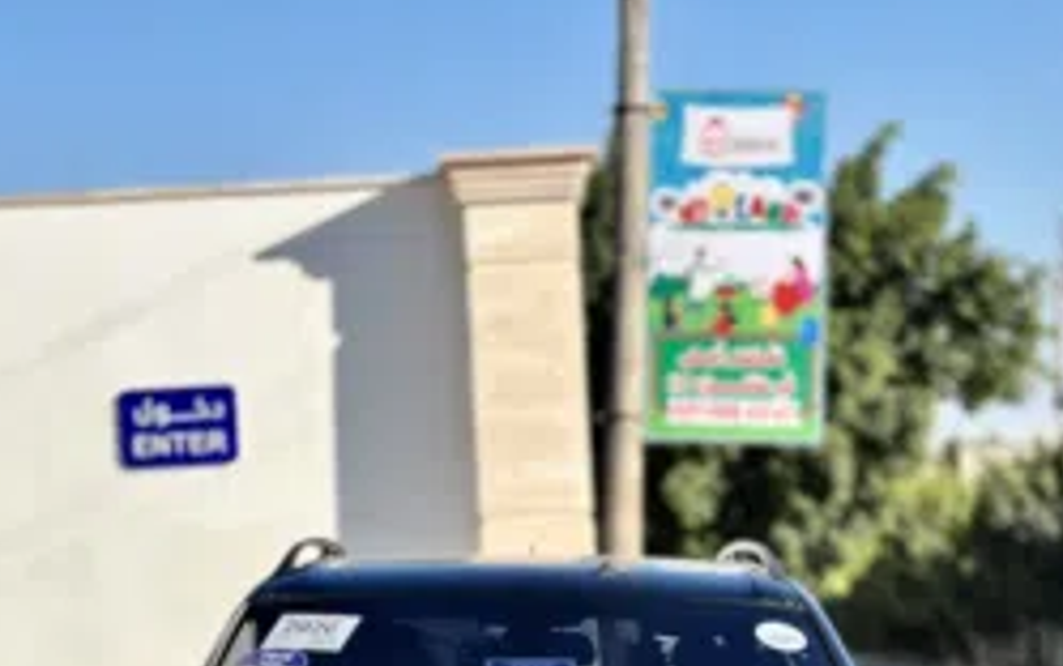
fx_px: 3798
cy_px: 734
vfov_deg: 9.9
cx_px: 521
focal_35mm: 131
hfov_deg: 15.9
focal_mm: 9
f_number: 2.8
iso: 32
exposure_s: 1/536
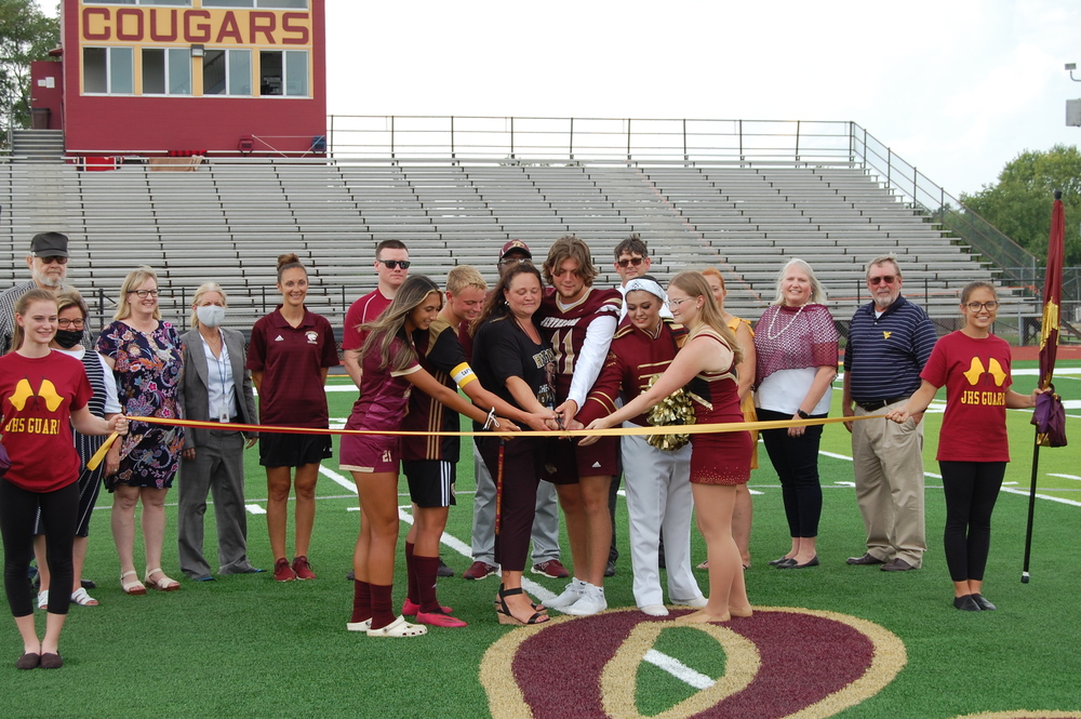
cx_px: 540
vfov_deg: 20.1
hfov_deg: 29.9
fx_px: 2025
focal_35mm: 68
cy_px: 360
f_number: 8
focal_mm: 45
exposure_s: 1/250
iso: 200
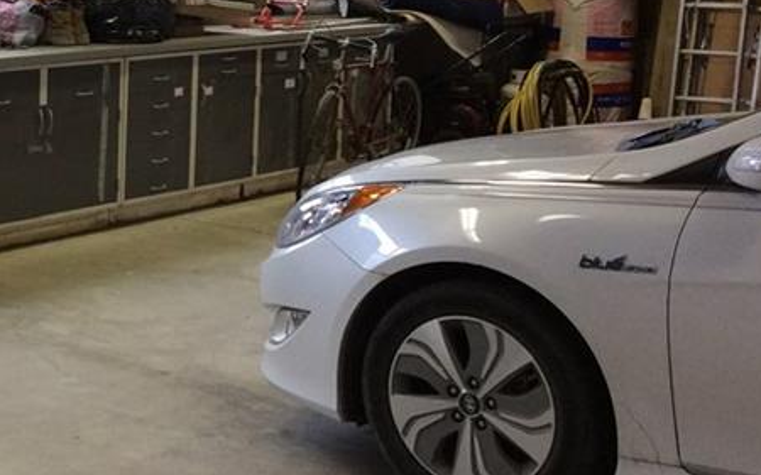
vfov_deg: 16.7
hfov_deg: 25.3
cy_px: 42
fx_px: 1597
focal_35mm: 77
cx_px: -29
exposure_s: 1/24
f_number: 2.4
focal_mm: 3.3
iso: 80
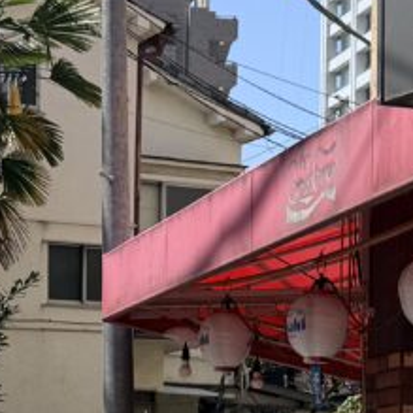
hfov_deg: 13.7
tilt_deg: +4.2
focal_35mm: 124
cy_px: 434
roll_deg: -0.6
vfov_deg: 13.8
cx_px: -87
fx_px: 1674
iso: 80
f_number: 1.78
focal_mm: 6.76
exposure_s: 1/4167
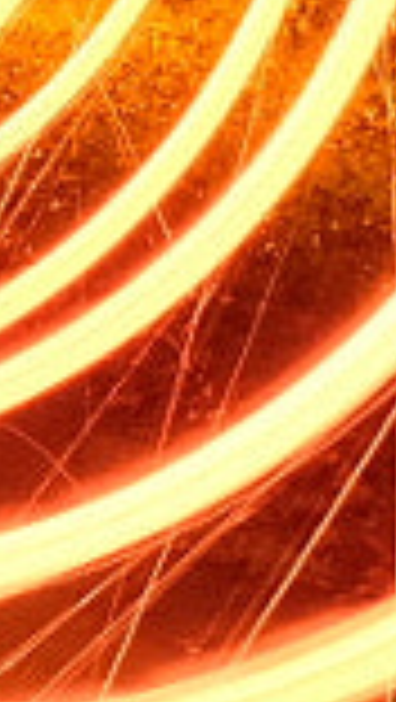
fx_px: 7004
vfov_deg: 5.7
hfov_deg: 3.2
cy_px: -317
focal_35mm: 376
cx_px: -868
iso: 2000
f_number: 10
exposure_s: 15
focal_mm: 23.2
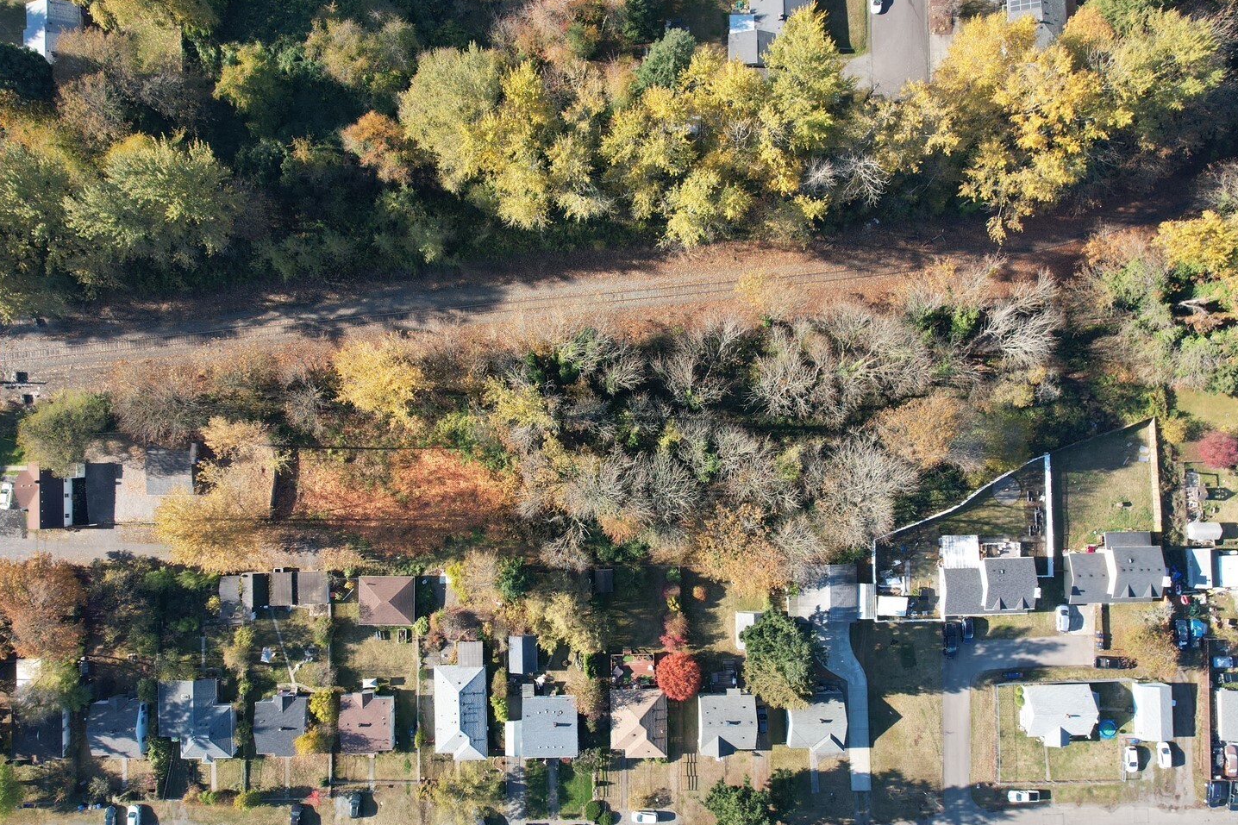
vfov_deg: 49.5
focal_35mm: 26
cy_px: 456
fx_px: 894
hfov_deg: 69.4
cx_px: 587
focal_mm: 8.38
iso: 120
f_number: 2.8
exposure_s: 1/500
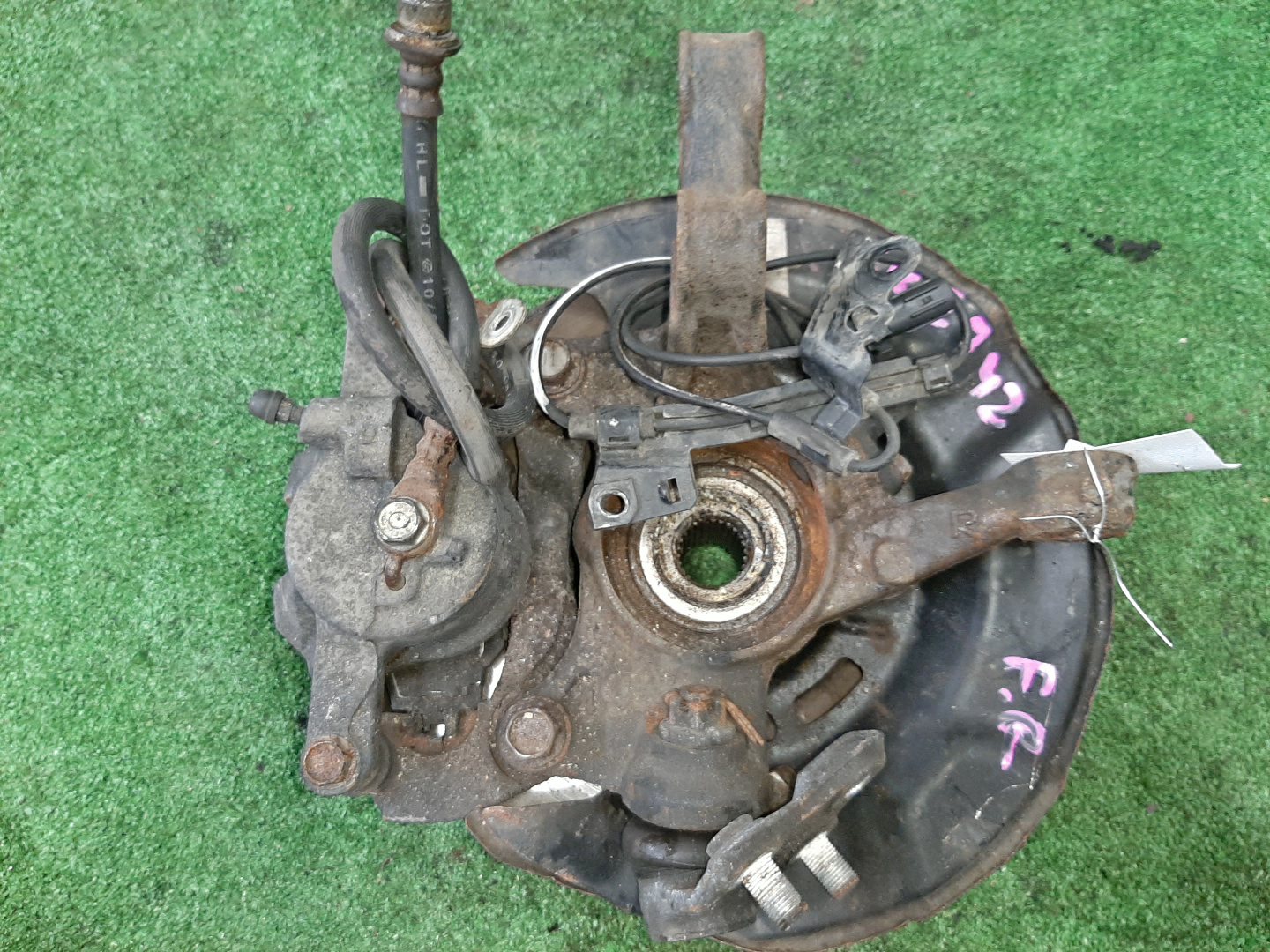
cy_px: 476
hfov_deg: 67.3
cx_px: 635
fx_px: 954
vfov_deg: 53.1
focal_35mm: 26
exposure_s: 1/33
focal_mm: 3.93
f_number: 1.7
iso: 199
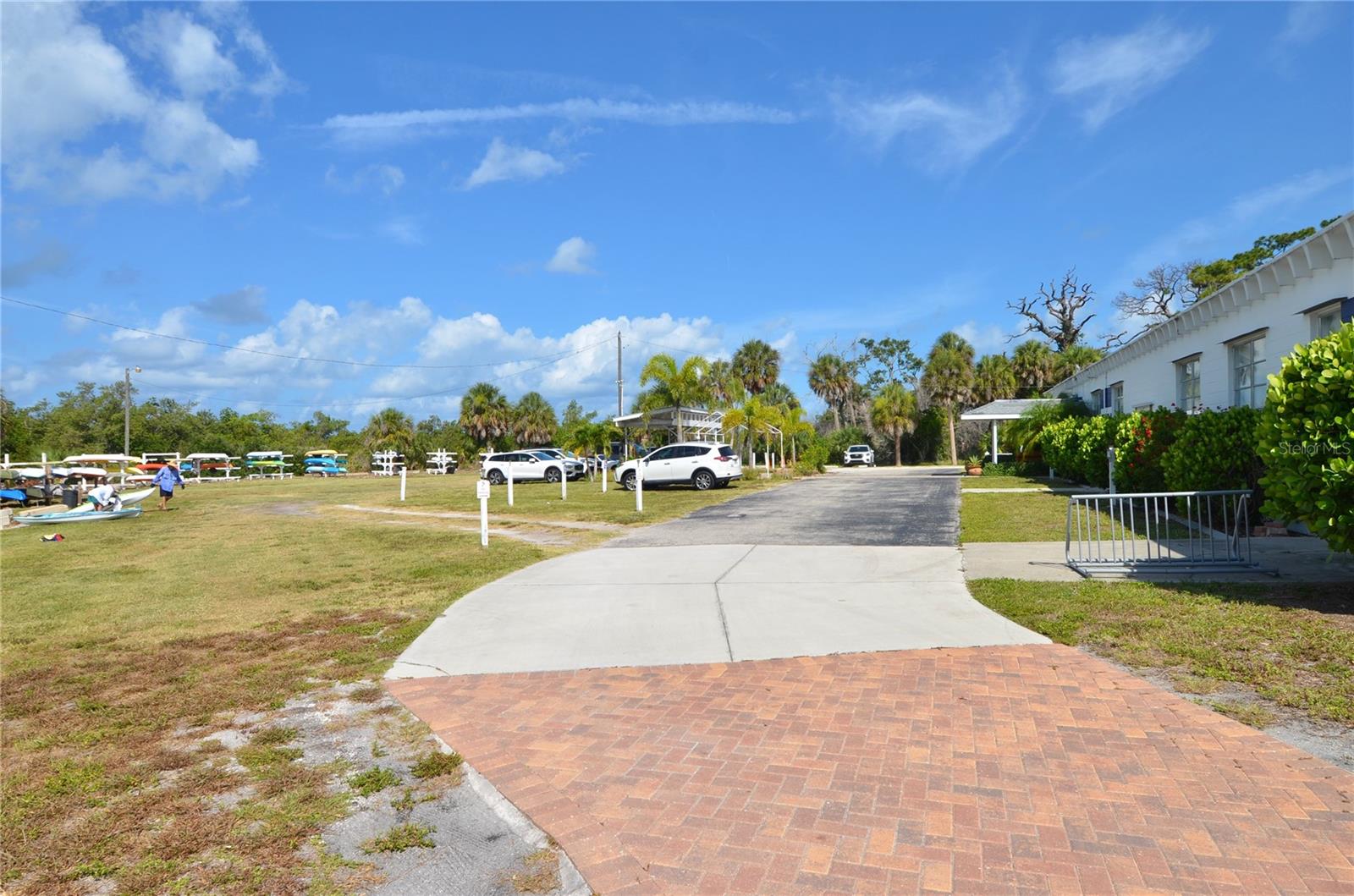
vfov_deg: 59.2
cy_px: 448
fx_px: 788
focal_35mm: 21
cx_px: 677
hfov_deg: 81.3
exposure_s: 1/320
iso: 100
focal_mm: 14
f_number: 9
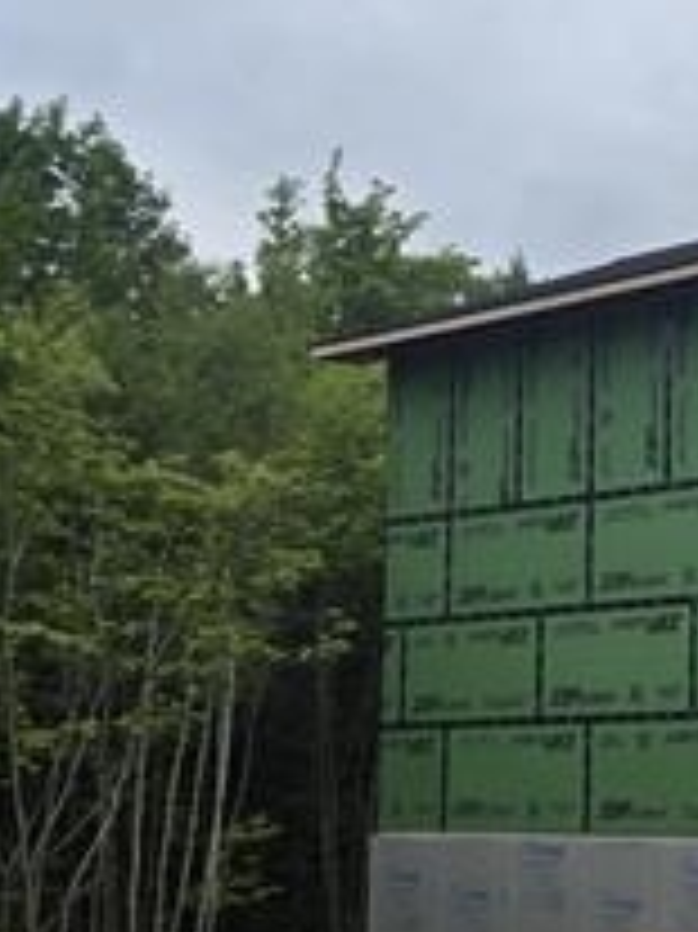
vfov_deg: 27.4
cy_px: 527
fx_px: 1911
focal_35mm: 71
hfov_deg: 18.5
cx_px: 1027
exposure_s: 1/338
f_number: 1.8
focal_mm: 5.4
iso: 25
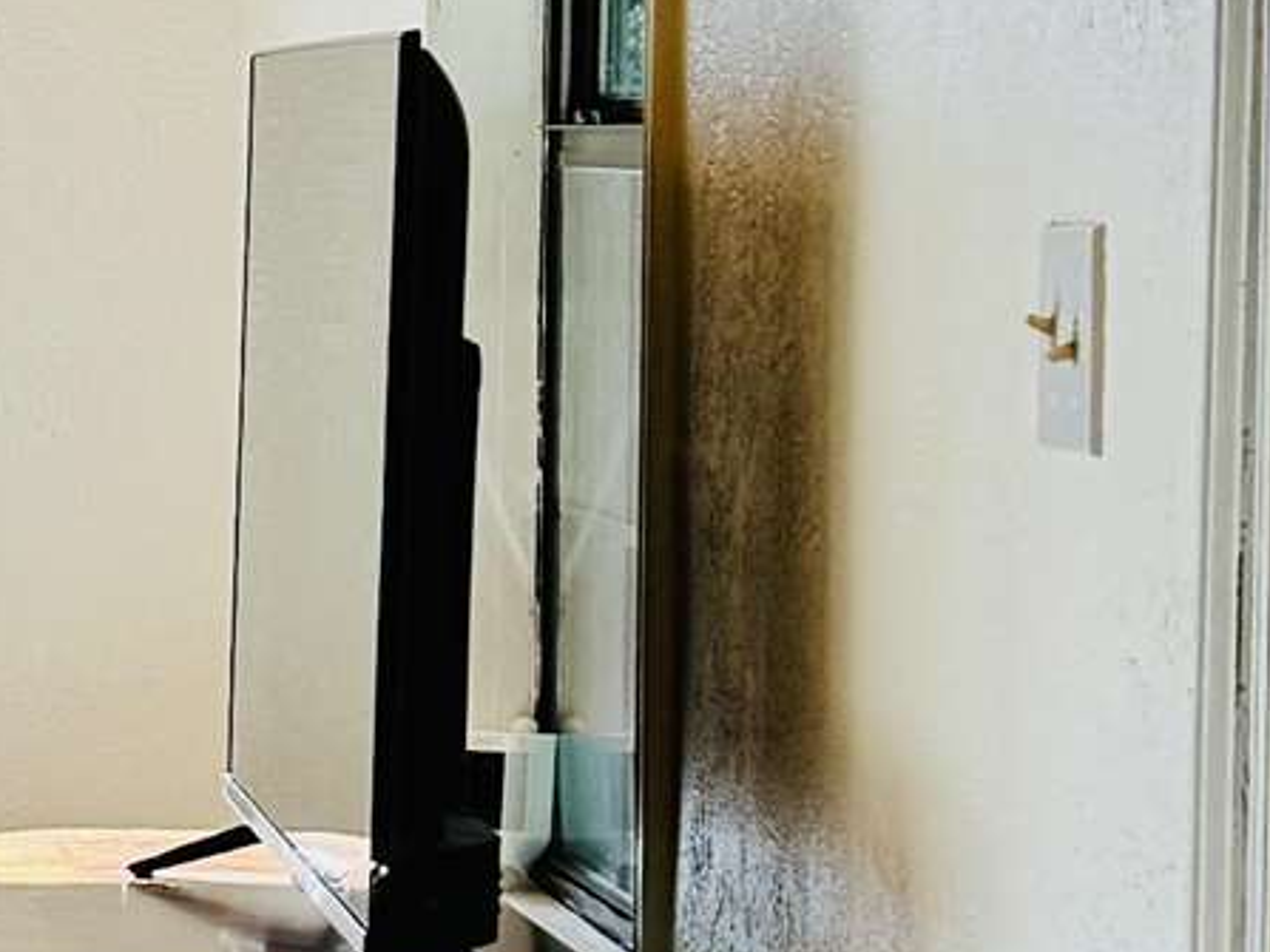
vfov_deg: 9.0
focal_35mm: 165
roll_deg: +1.2
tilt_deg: -5.3
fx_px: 6052
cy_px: 756
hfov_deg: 10.1
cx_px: -1972
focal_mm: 6.86
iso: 64
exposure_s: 1/236
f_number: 1.78
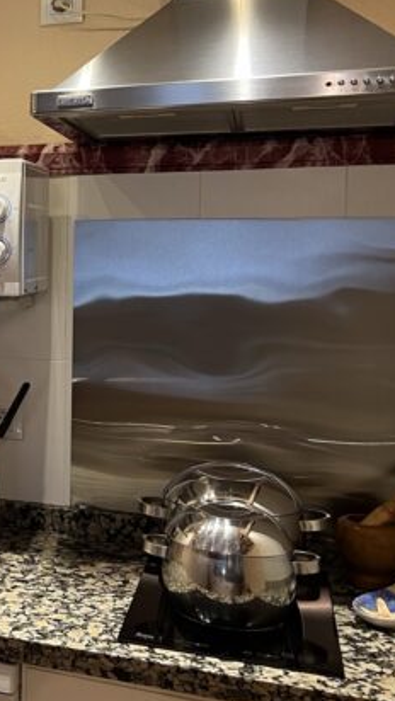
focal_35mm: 55
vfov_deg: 37.7
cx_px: -237
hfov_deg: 18.7
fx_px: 1023
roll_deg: +0.0
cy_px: 276
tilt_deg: -2.0
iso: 80
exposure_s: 1/50
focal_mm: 5.7
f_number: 1.5
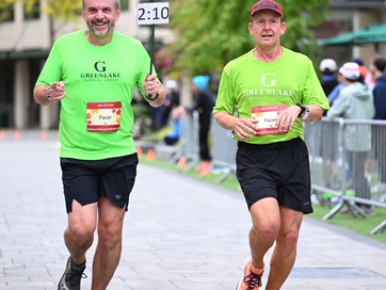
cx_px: 207
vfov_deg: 8.8
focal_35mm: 168
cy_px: 111
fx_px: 1875
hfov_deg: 11.8
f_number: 2.8
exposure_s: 1/2000
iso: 640
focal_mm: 115
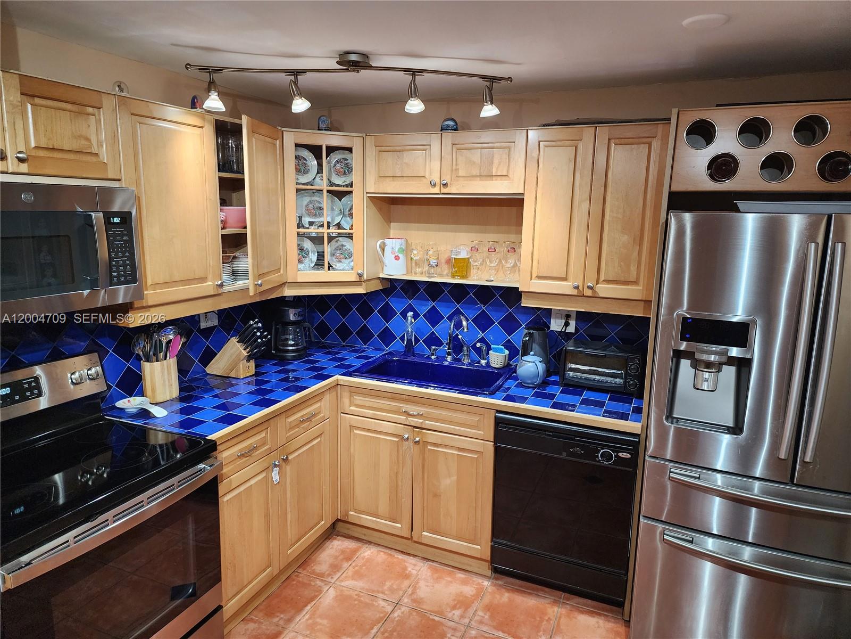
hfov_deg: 73.9
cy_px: 320
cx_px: 426
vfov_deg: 58.9
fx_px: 565
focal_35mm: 23
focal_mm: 6.4
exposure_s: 1/120
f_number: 1.8
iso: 320
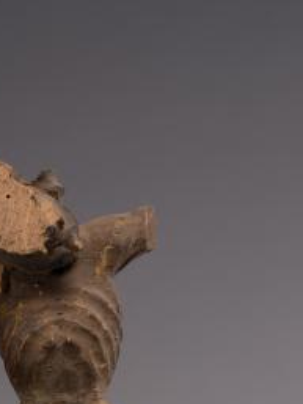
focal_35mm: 222
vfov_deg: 8.8
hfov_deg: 6.7
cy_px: 445
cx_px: 53
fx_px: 2589
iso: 160
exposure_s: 1/100
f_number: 16
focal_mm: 120
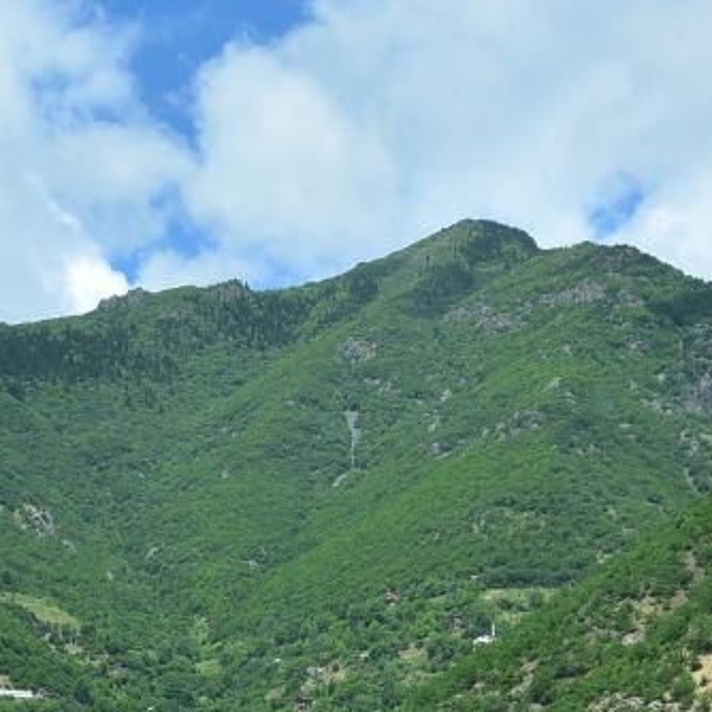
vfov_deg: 16.1
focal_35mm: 106
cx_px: 320
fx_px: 2467
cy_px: 685
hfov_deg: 16.4
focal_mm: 32
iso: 320
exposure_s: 1/125
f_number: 18
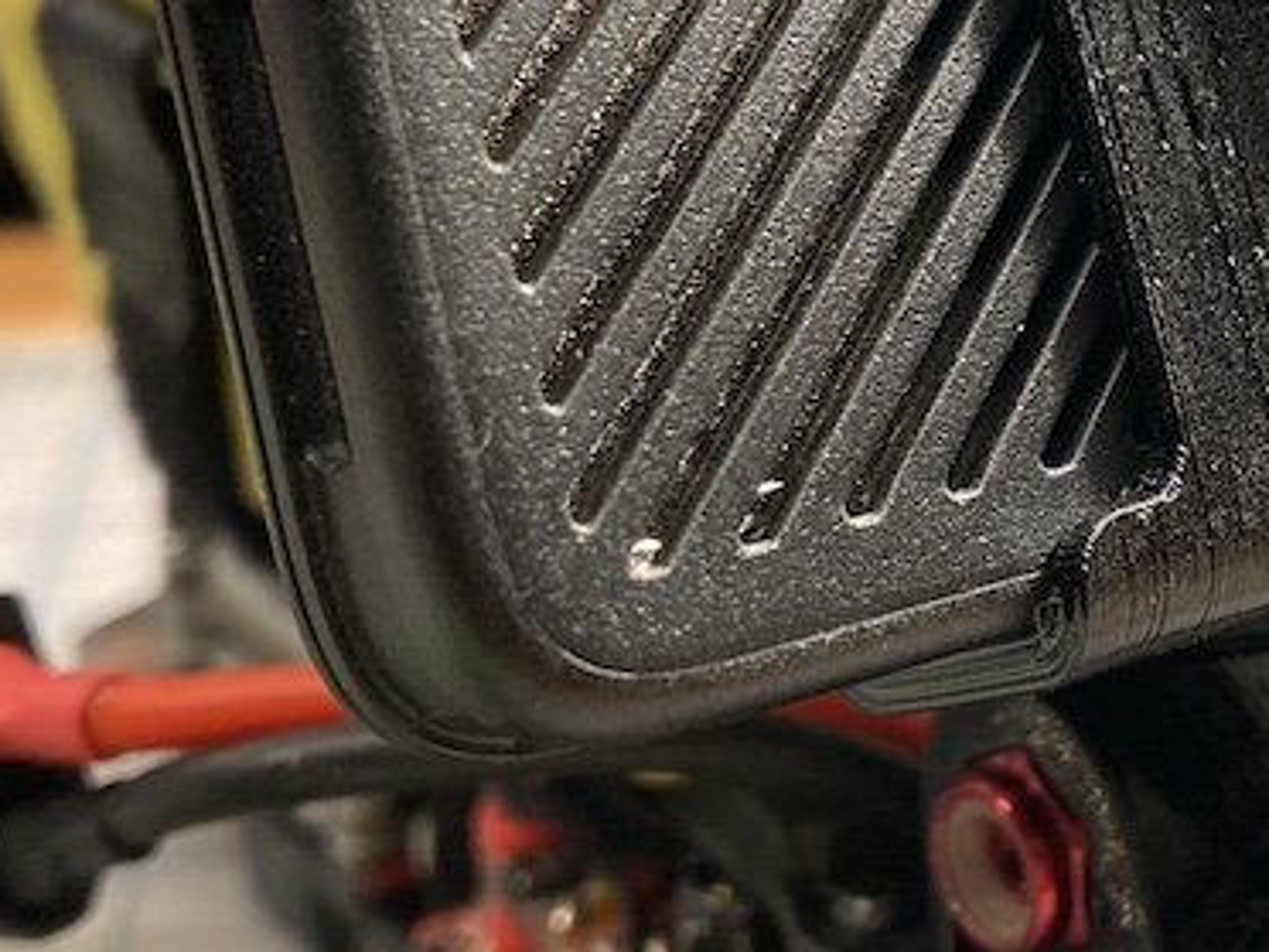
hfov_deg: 24.8
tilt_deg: -13.2
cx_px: 1081
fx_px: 2823
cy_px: 164
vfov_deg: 18.9
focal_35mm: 77
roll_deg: -0.6
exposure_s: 1/60
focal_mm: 3.99
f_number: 1.8
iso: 160
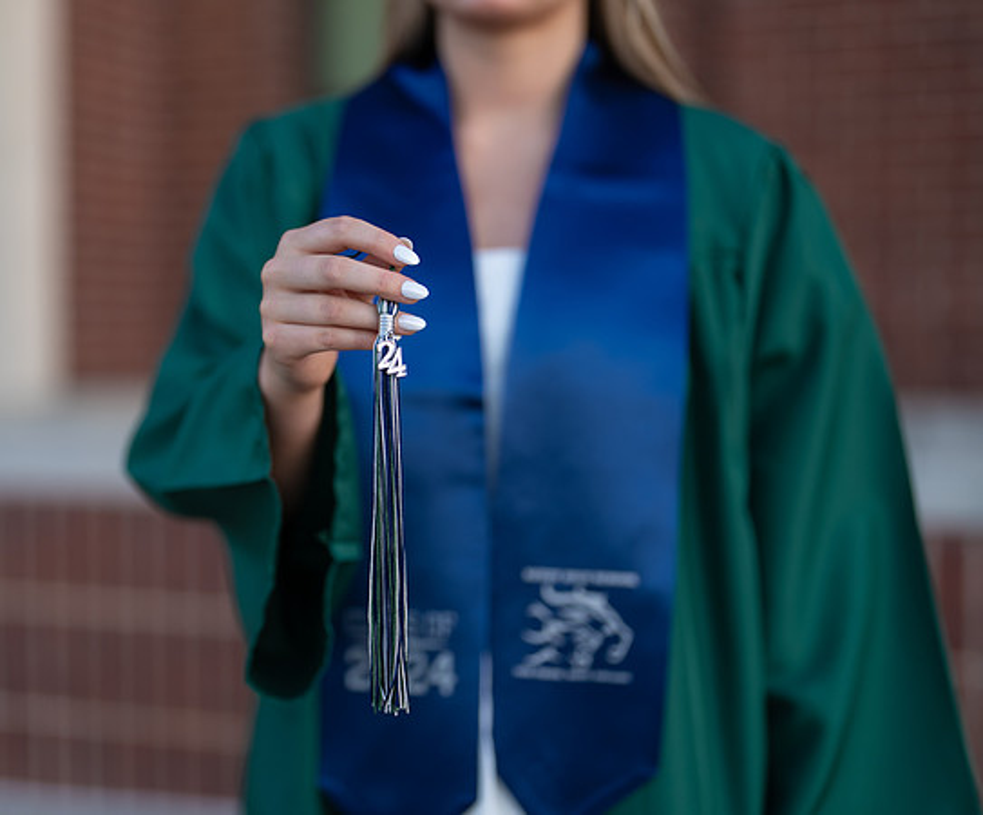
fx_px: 1745
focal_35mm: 59
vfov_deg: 26.3
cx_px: 371
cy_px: 410
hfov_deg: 31.3
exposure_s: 1/320
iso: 100
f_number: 1.2
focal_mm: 50
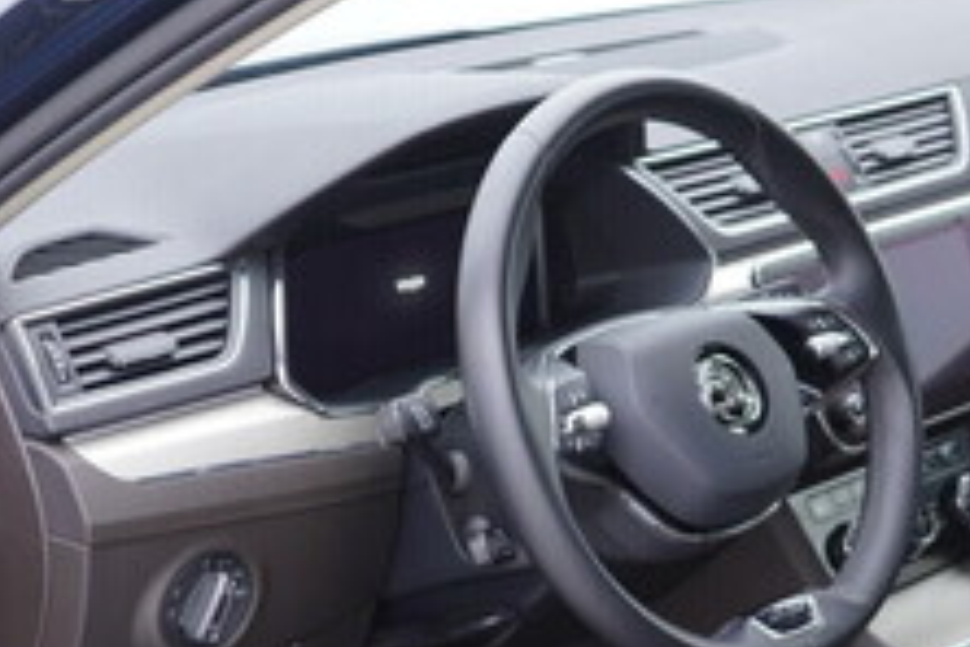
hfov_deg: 22.9
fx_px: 2398
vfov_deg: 15.0
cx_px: 529
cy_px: 702
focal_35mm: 89
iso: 200
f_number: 2.8
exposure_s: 1/40
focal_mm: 24
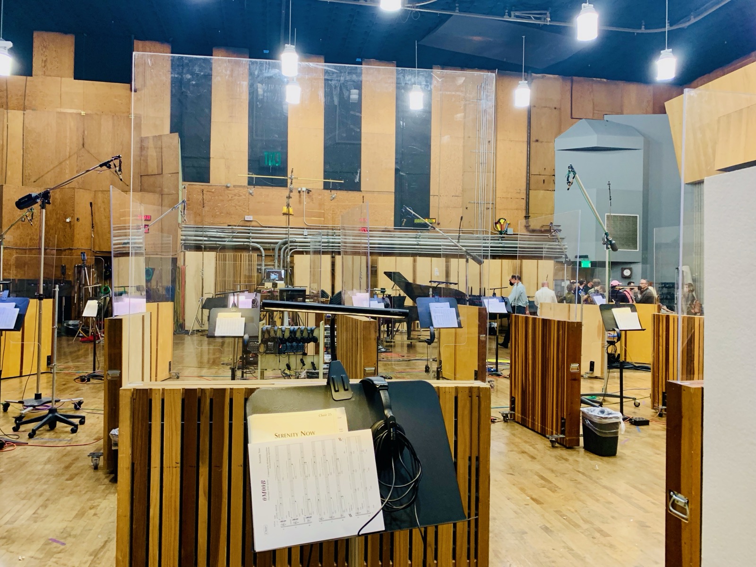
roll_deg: -1.2
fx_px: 568
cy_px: 284
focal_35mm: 26
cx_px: 378
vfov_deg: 53.1
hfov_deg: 67.3
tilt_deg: +1.0
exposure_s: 1/60
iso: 160
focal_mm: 4.25
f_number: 1.8
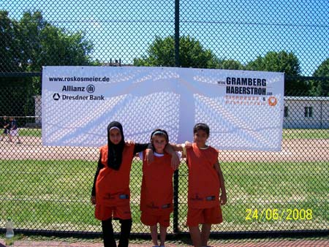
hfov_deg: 53.9
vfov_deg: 41.8
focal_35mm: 34
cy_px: 124
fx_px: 323
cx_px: 164
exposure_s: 1/256
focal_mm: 5.6
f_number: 5.1
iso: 80
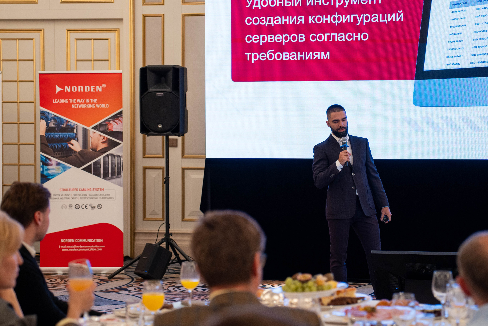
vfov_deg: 13.3
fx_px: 1396
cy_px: 163
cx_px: 244
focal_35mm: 103
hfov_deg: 19.8
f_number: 2.8
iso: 500
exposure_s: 1/200
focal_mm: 69
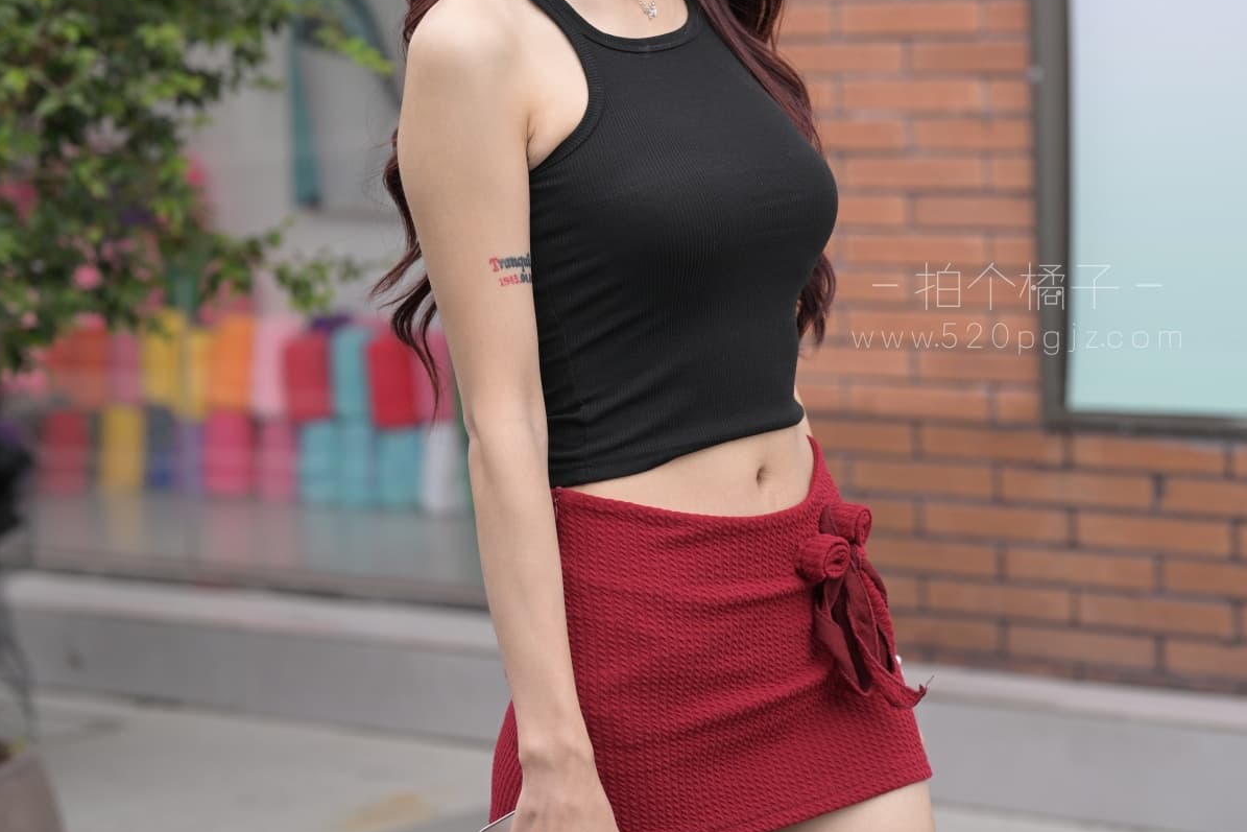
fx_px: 4434
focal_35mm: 128
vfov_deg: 10.7
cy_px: 256
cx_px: 622
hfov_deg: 16.0
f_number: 4
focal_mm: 85
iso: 250
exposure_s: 1/640
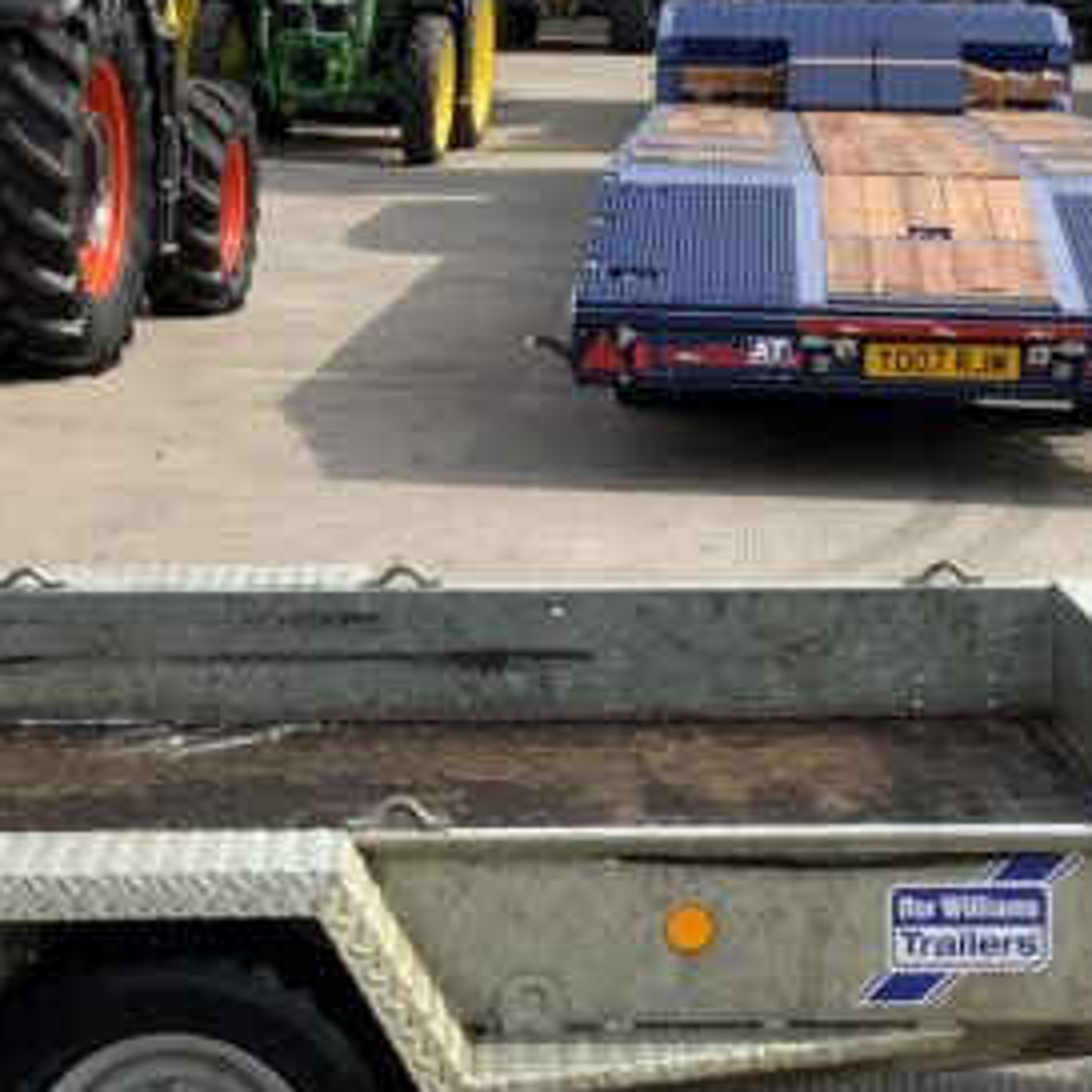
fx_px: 3426
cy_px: 560
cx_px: 508
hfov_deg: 18.1
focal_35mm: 96
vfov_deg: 18.1
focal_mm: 3
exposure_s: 1/1195
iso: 16
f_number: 1.8
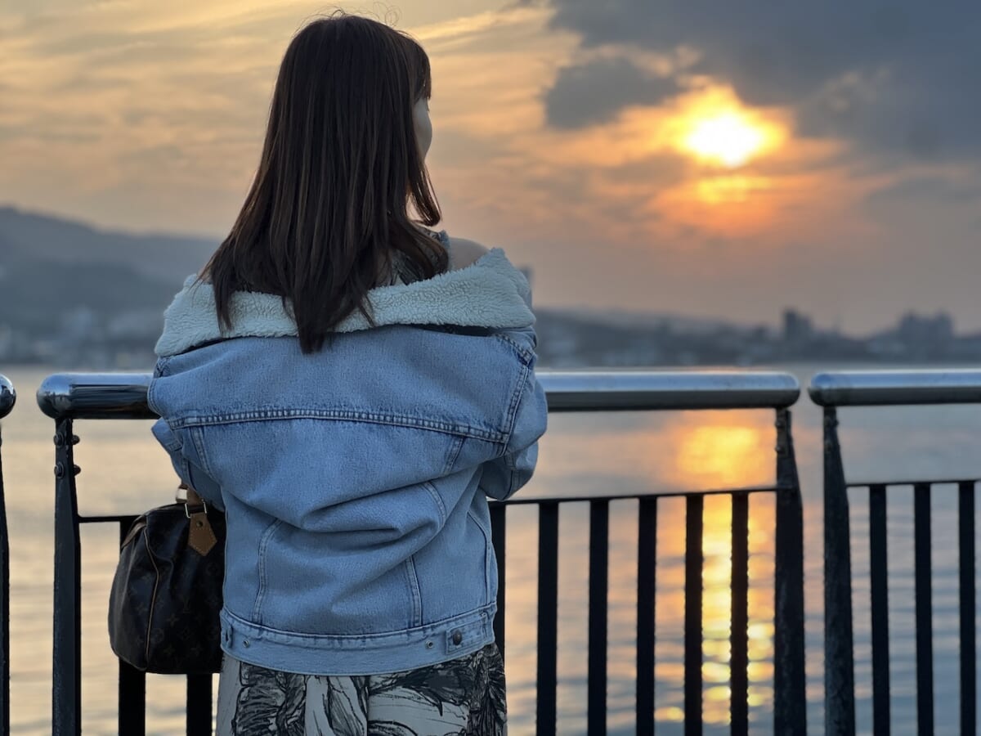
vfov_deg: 19.1
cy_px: 368
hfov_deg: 25.3
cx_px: 490
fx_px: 2182
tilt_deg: +0.8
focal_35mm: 77
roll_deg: +0.6
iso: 40
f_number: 2.8
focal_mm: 9
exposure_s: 1/121
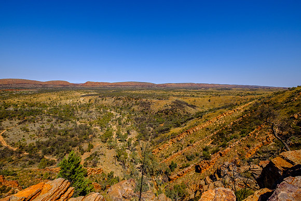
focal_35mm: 15
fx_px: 125
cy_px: 100
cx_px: 150
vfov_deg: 77.4
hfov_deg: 100.4
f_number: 8
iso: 200
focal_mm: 10
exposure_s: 1/640
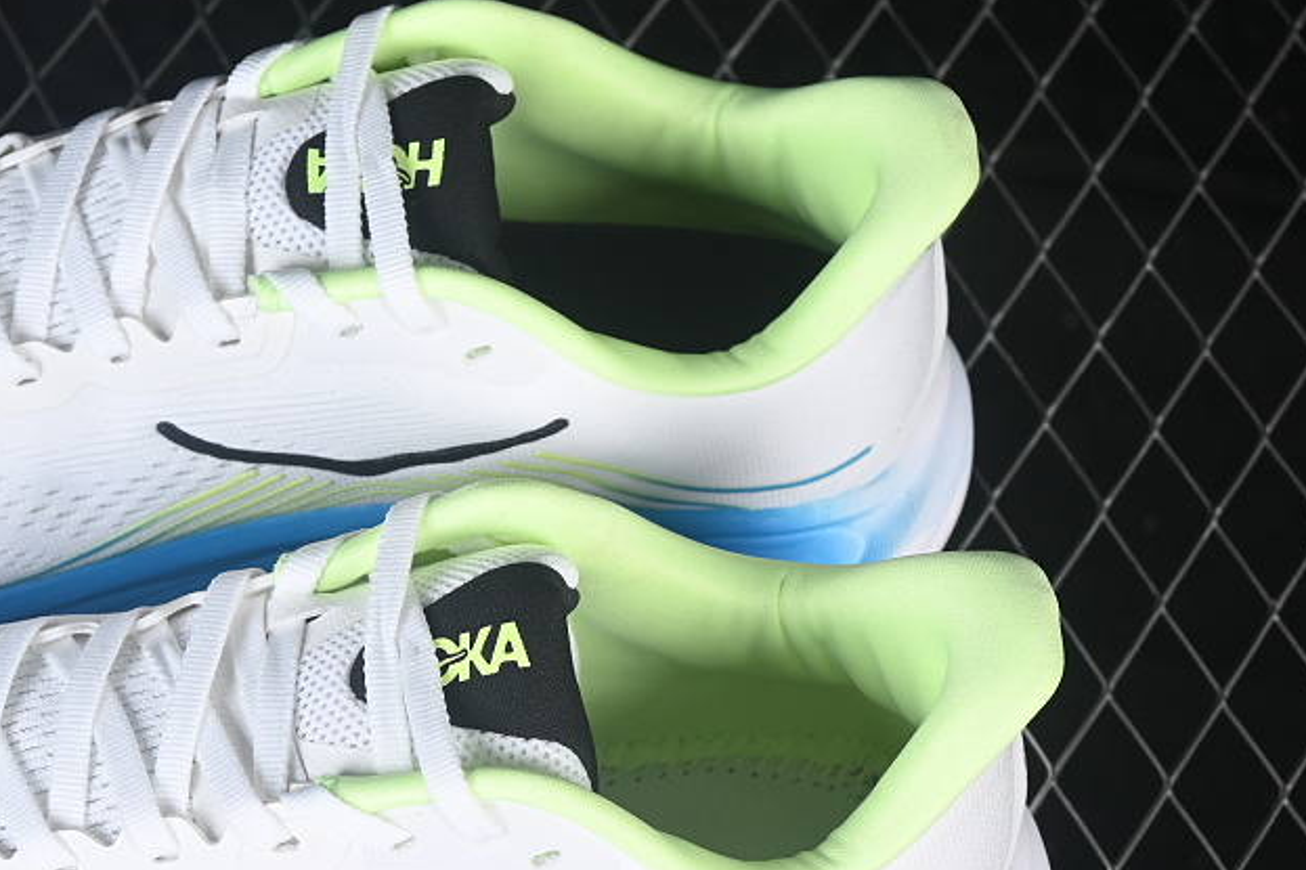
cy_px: 692
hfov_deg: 15.7
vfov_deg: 10.5
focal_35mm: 130
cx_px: 285
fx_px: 4715
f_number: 7.1
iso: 160
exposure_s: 1/80
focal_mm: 50
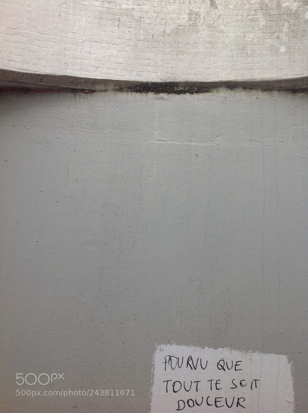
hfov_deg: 40.6
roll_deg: -2.9
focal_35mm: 35
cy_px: 206
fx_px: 416
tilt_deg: +12.5
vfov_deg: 52.7
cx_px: 154
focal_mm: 4.28
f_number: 2.4
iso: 50
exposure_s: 1/120
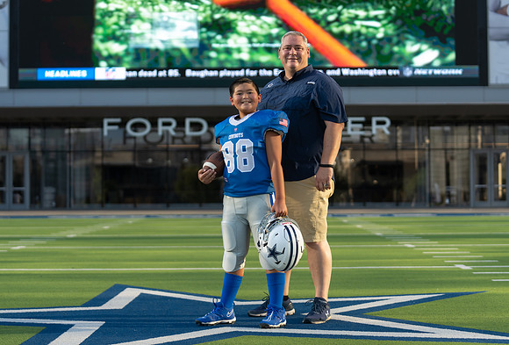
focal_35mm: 77
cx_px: 254
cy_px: 165
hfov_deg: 26.3
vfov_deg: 18.0
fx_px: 1089
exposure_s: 1/640
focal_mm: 70
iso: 100
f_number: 2.8
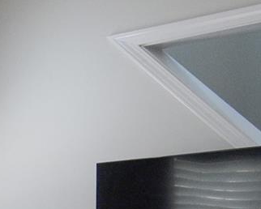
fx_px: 1105
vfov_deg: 10.4
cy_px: 315
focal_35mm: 143
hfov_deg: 13.1
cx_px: -69
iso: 1000
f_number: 6.3
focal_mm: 16
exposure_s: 1/160
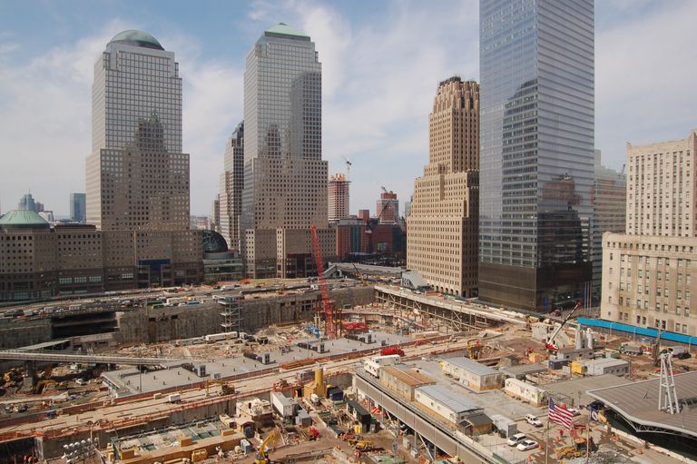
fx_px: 522
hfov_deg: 67.4
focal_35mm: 27
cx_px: 348
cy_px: 232
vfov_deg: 47.9
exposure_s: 1/250
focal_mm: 18
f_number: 8
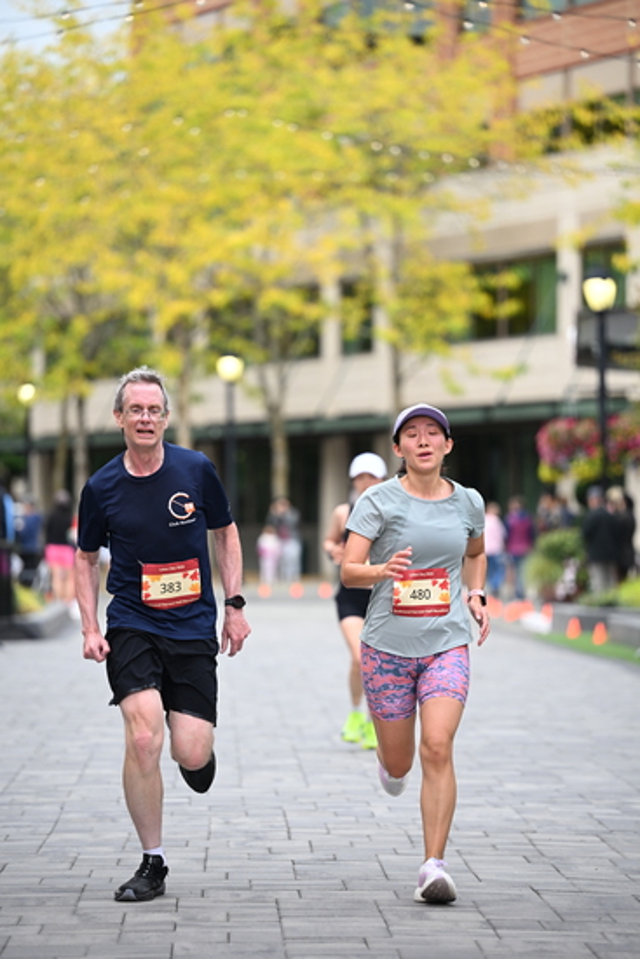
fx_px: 3864
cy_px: 480
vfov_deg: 14.1
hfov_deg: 9.5
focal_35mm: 145
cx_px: 320
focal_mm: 145
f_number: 2.8
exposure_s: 1/2000
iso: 1000
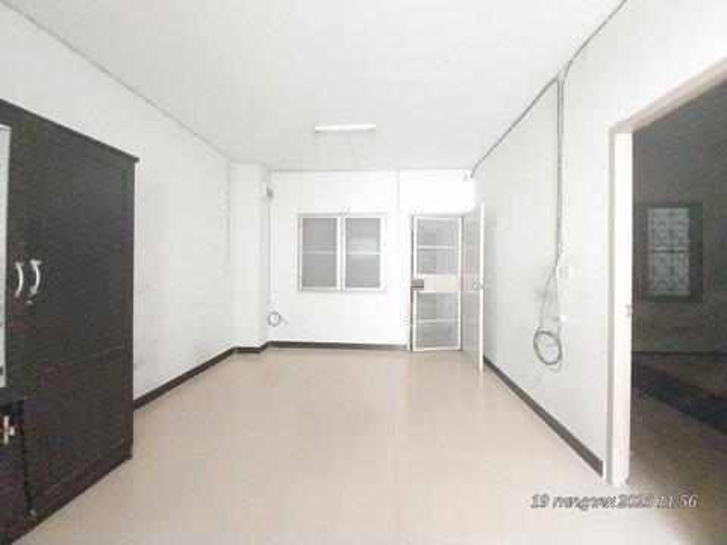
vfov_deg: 89.9
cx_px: 364
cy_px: 272
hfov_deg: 106.2
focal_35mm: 13
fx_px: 273
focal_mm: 1.3
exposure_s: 1/8
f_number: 2.2
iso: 640
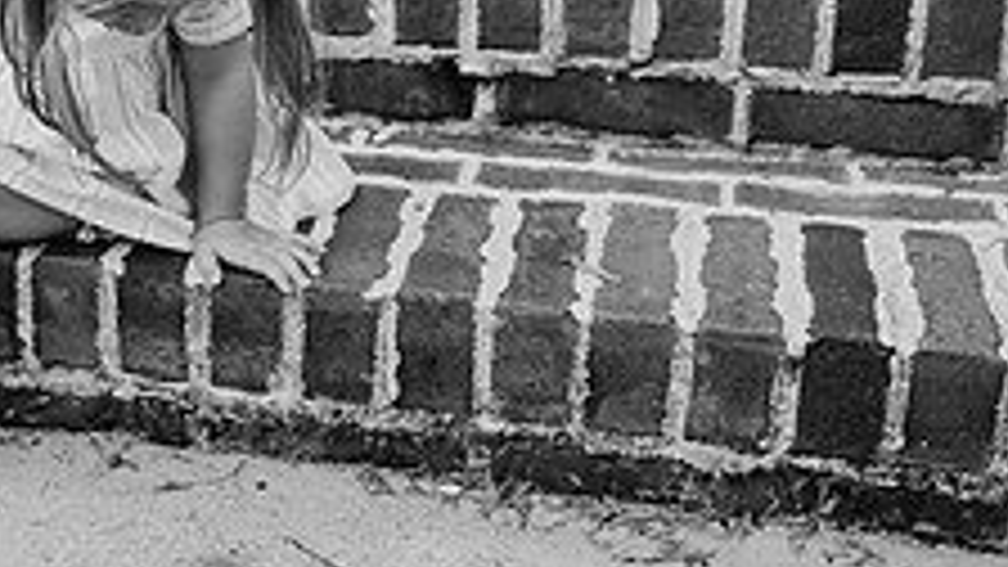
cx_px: 135
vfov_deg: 18.3
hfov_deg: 31.1
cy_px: 92
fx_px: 1737
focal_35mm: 65
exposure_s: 1/400
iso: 200
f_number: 2.5
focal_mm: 24
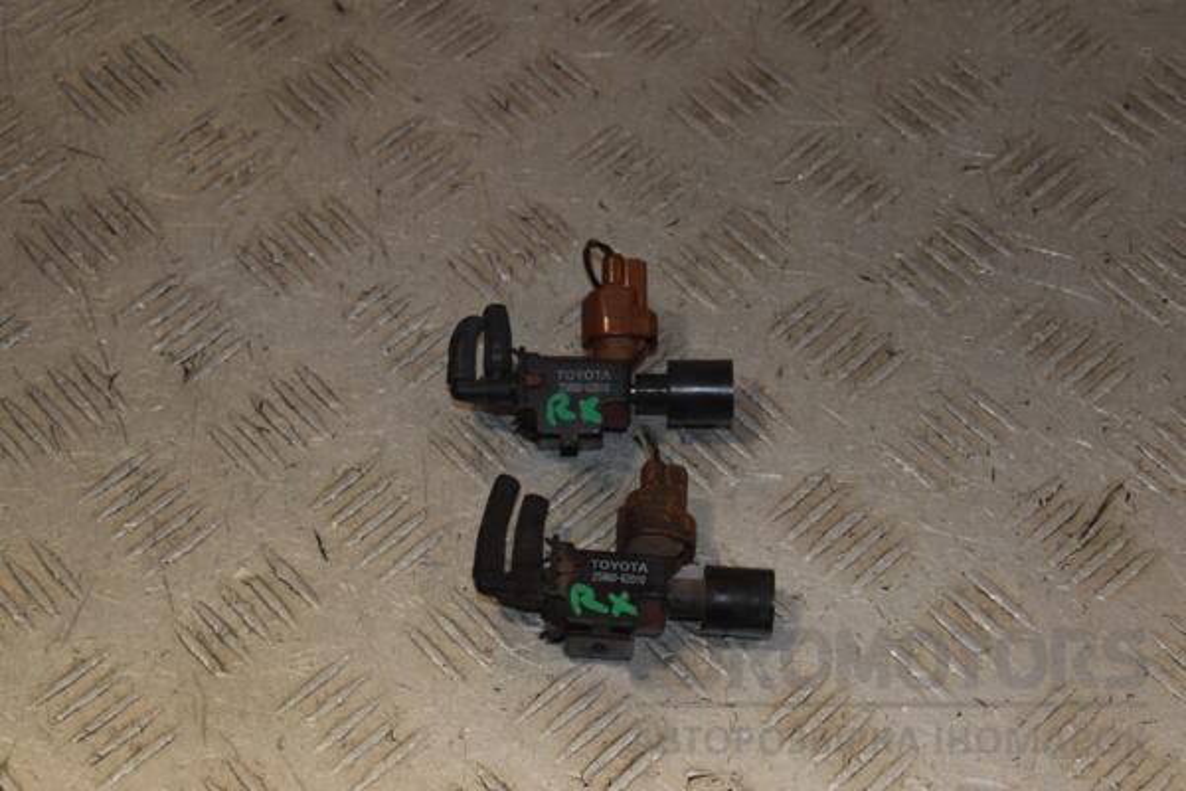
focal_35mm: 72
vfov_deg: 18.9
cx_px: 593
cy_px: 396
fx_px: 2372
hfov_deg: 28.1
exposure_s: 1/200
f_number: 10
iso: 800
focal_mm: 48
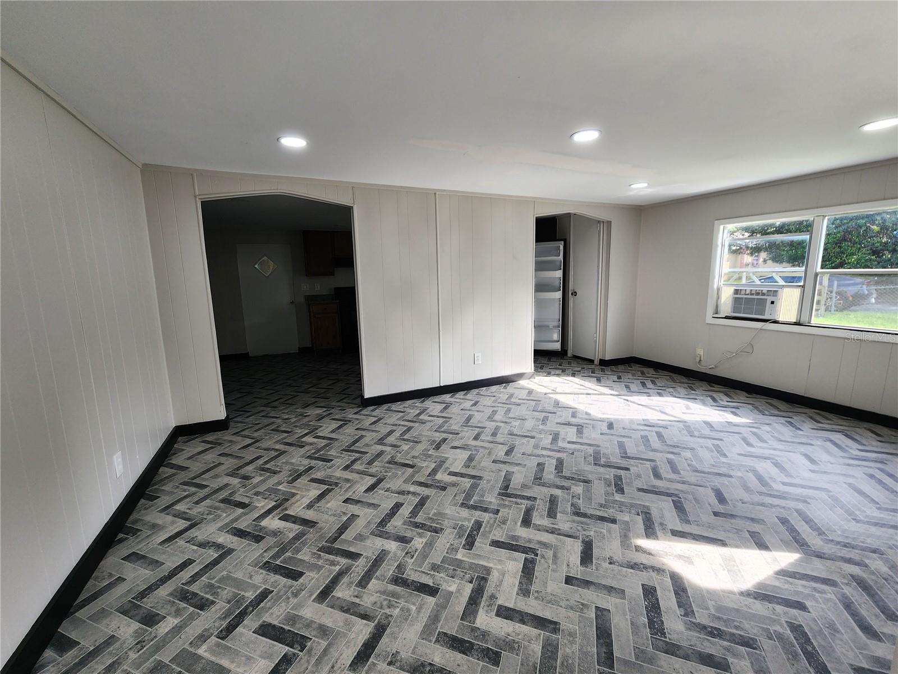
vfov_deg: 89.9
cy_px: 337
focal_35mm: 13
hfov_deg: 106.2
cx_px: 449
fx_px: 337
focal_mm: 2.2
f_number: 2.2
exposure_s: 1/120
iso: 80
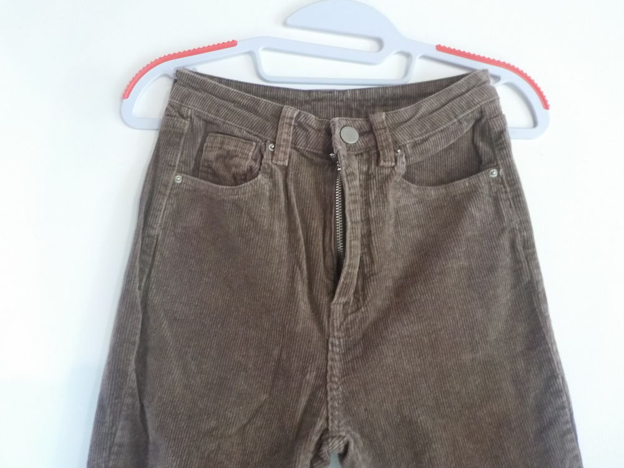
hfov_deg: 60.0
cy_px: 234
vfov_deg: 46.8
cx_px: 312
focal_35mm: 30
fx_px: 541
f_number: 3.3
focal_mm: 4.1
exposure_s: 1/8
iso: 500
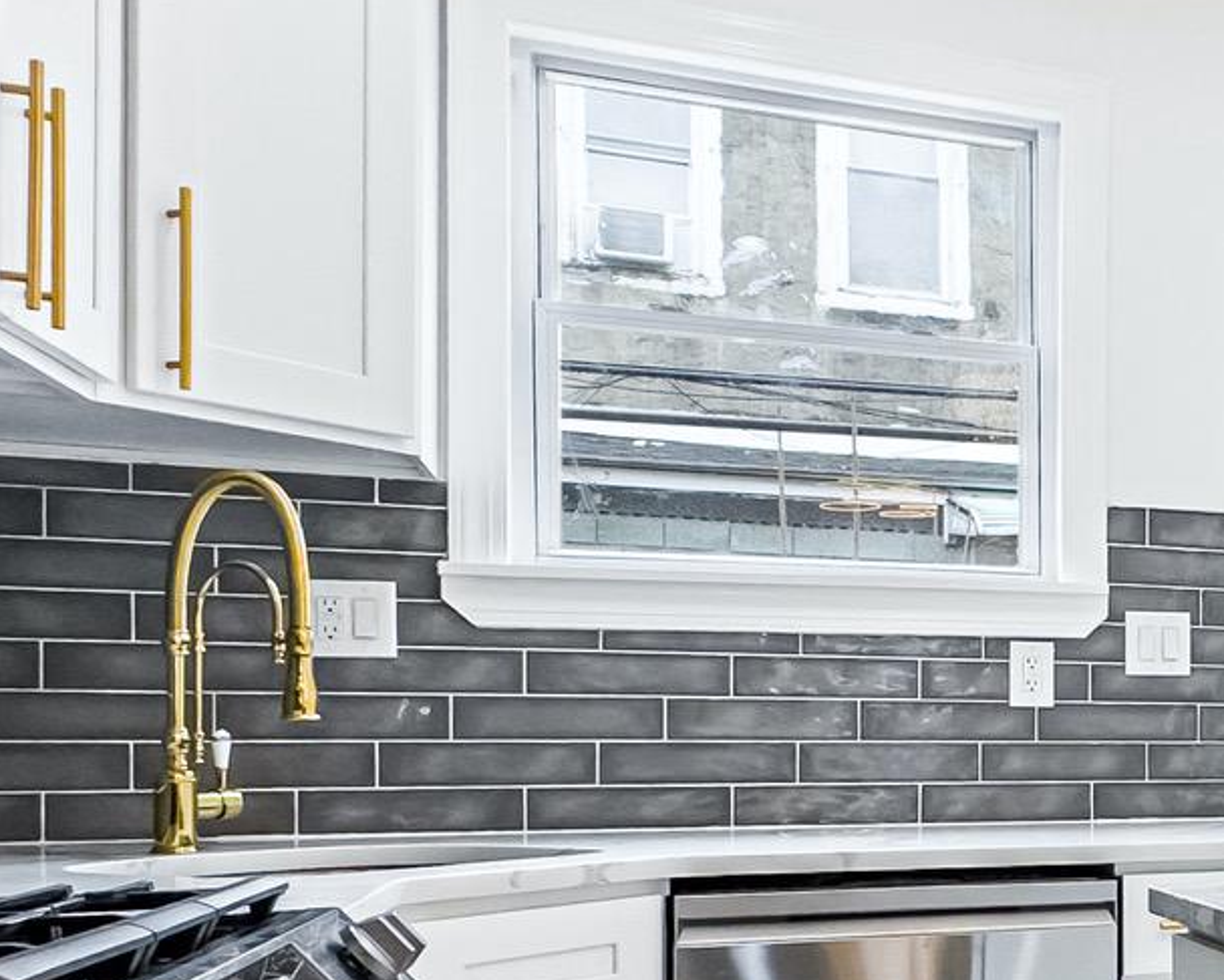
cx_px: 1560
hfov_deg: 31.7
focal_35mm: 46
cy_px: 781
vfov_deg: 31.9
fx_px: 1667
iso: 64
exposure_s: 1/120
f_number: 2.2
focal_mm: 2.22
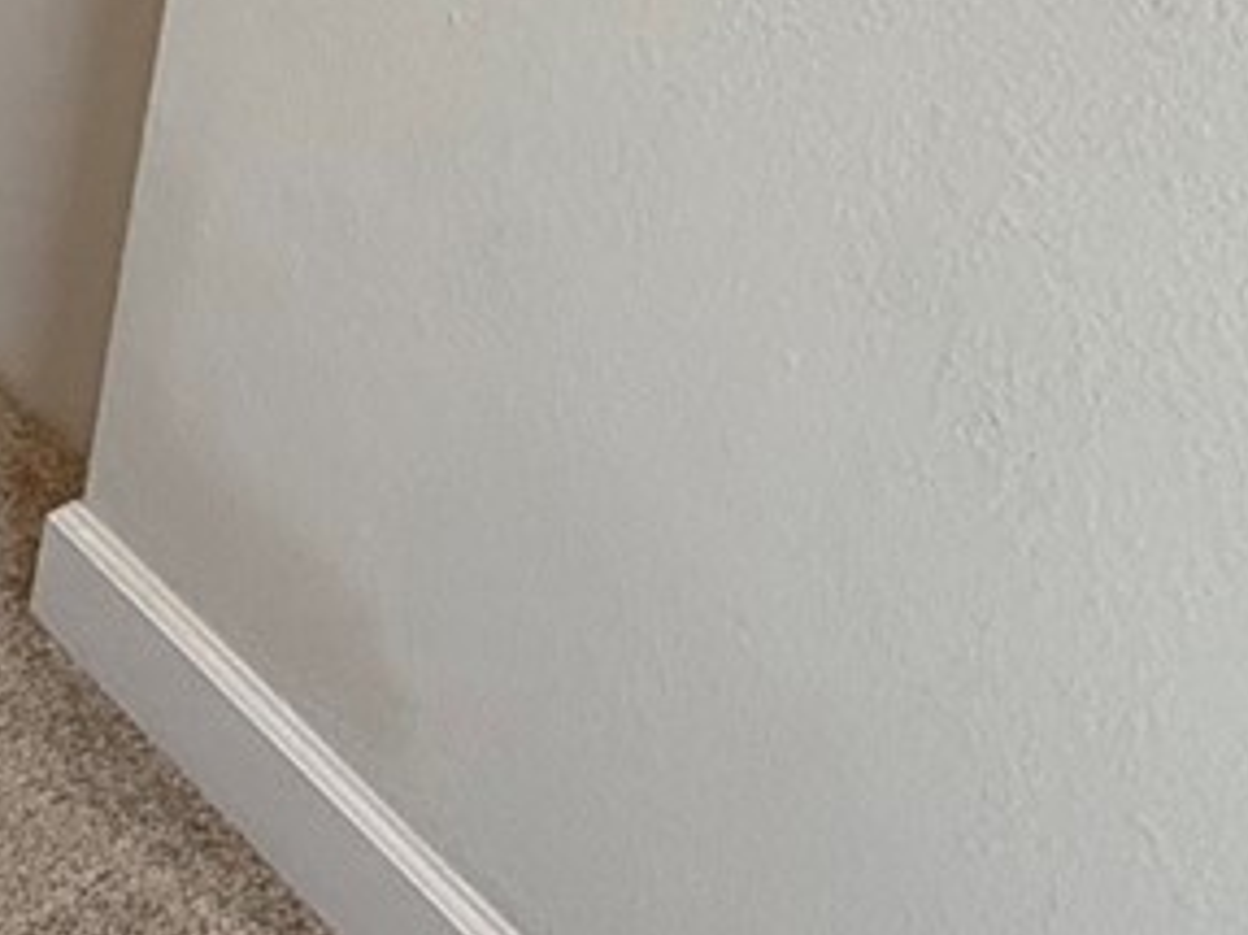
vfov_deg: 16.8
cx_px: -1257
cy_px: -557
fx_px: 2811
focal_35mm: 78
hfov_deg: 17.6
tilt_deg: -16.5
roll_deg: -0.3
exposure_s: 1/120
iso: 250
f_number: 2.2
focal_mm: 2.22
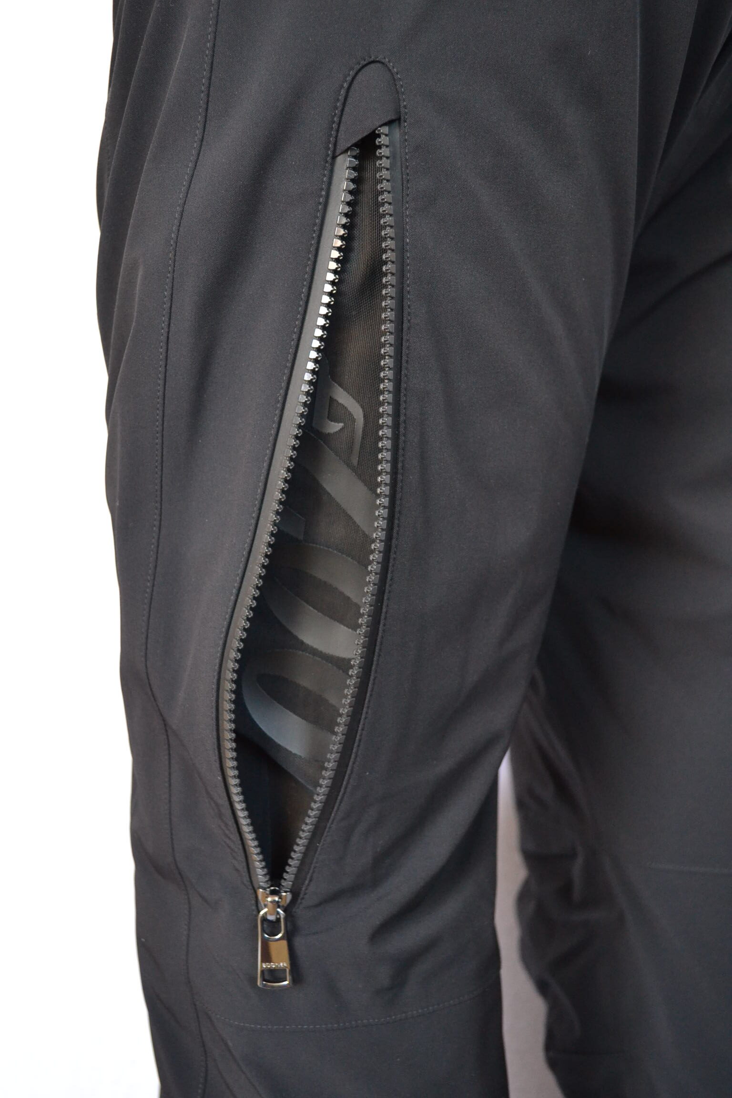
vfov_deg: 49.6
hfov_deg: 34.2
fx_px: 1189
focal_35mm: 39
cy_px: 549
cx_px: 366
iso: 1600
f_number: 4.2
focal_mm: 26
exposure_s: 1/60
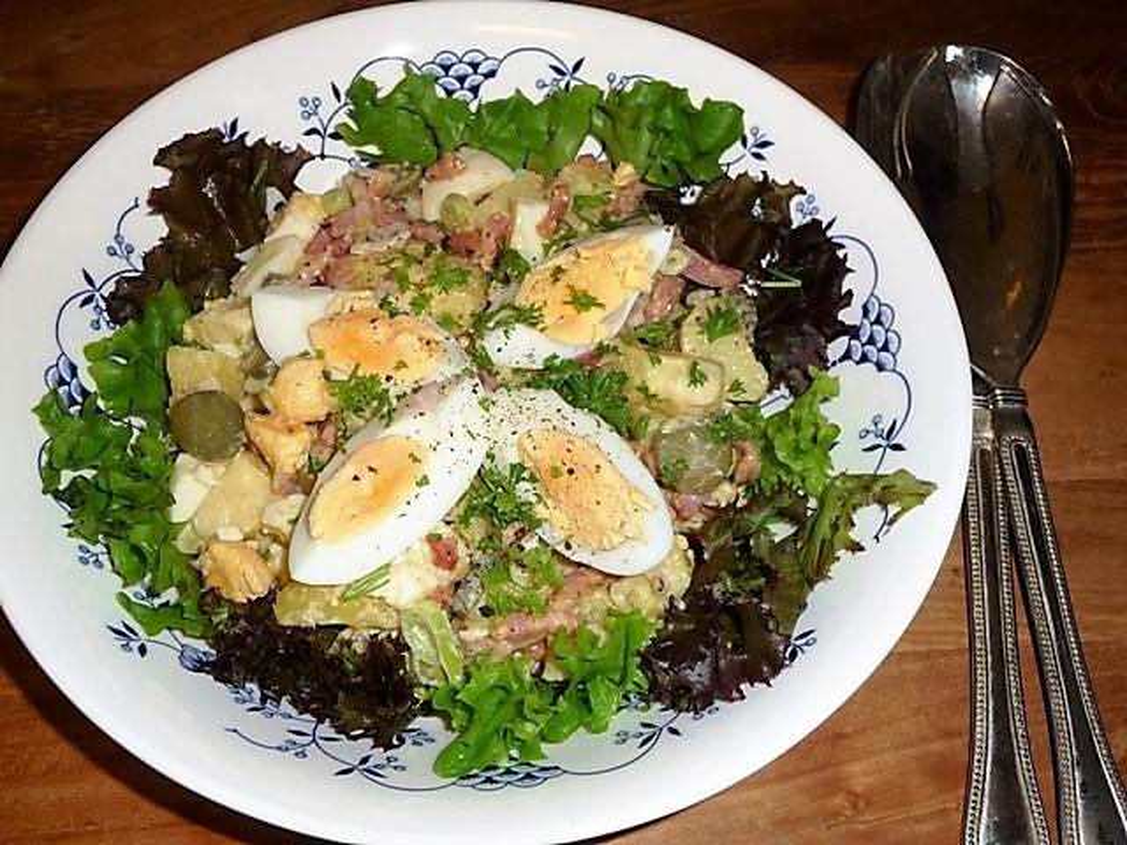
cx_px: 564
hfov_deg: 46.8
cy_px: 422
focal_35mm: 40
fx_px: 1302
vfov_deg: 36.0
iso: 100
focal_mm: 6.7
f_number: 3.9
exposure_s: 1/30
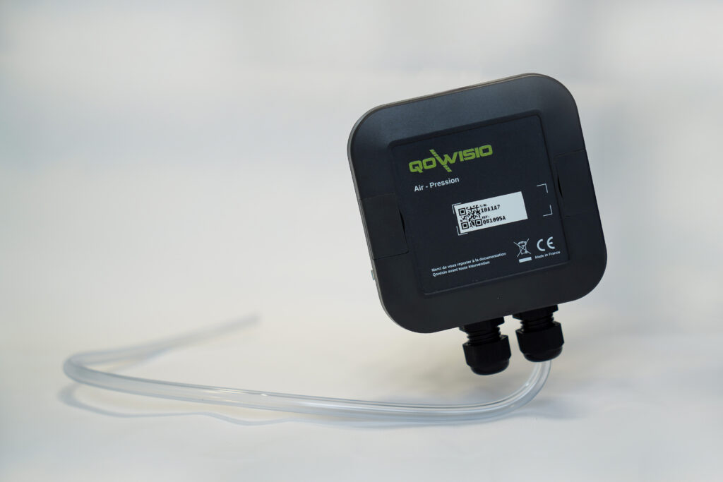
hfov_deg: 35.6
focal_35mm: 56
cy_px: 241
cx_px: 362
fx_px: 1125
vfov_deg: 24.2
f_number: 4
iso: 125
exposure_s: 1/60
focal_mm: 56
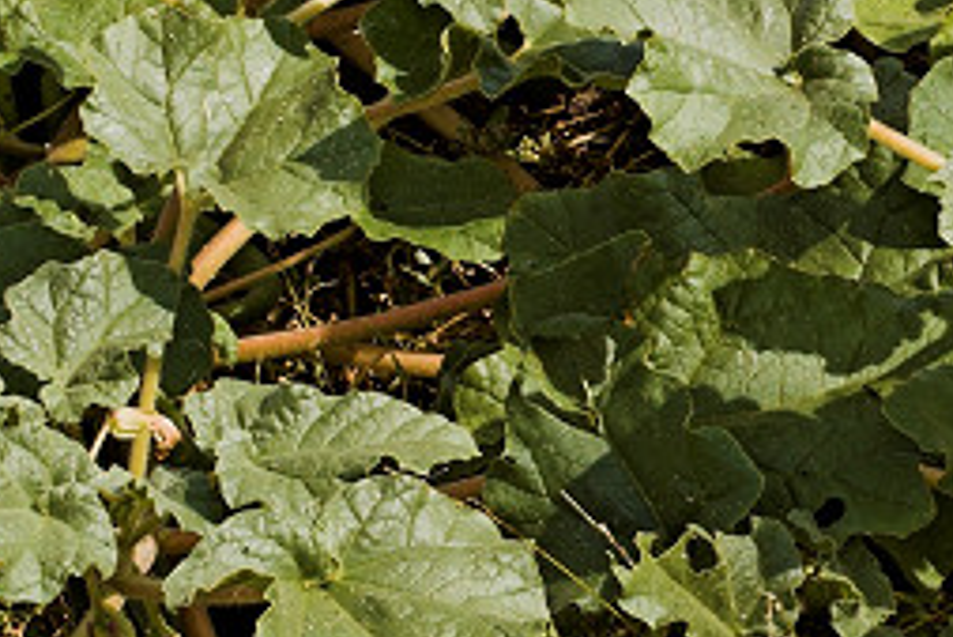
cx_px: 723
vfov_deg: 6.2
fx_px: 5880
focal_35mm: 222
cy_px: 237
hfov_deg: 9.2
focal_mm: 50
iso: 200
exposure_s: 1/45
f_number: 22
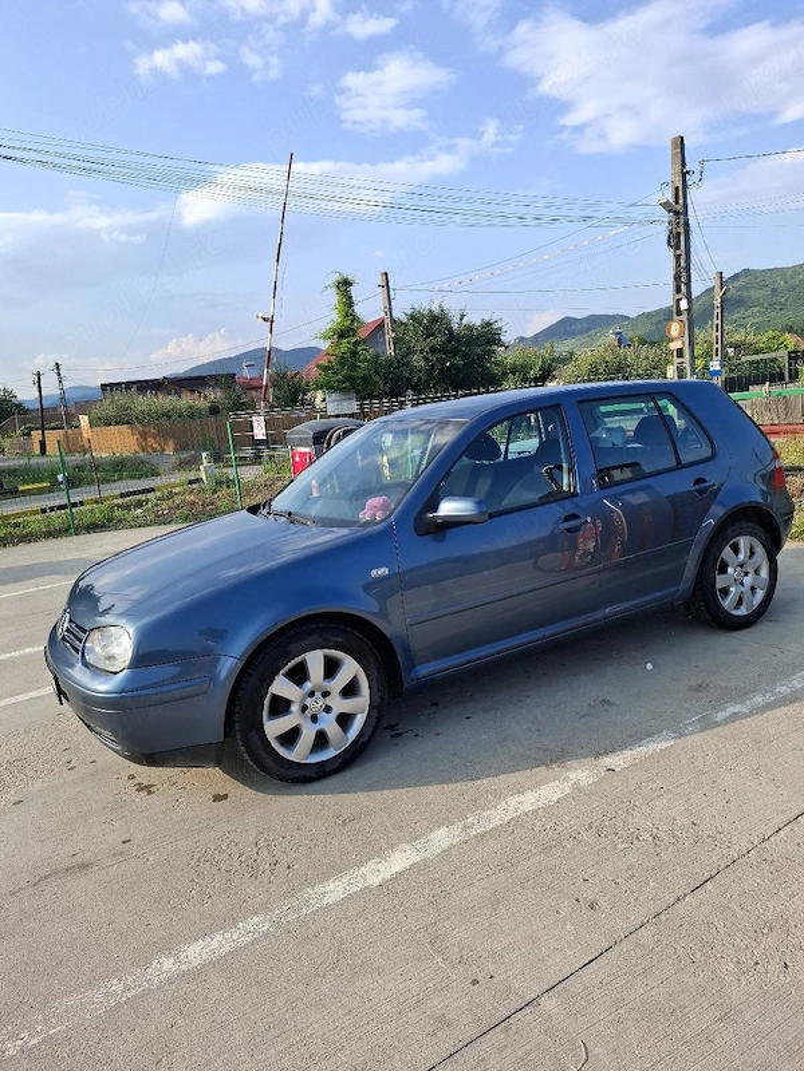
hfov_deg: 58.9
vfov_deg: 73.9
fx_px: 712
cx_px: 402
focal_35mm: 23
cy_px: 536
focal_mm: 5.54
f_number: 1.8
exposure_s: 1/833
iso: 50
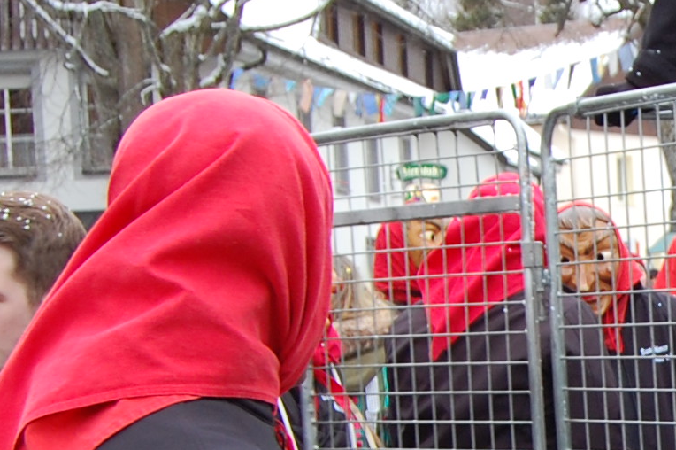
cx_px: 987
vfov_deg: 10.4
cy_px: 537
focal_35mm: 130
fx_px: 2439
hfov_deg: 14.8
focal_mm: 22
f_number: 5
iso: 400
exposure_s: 1/100
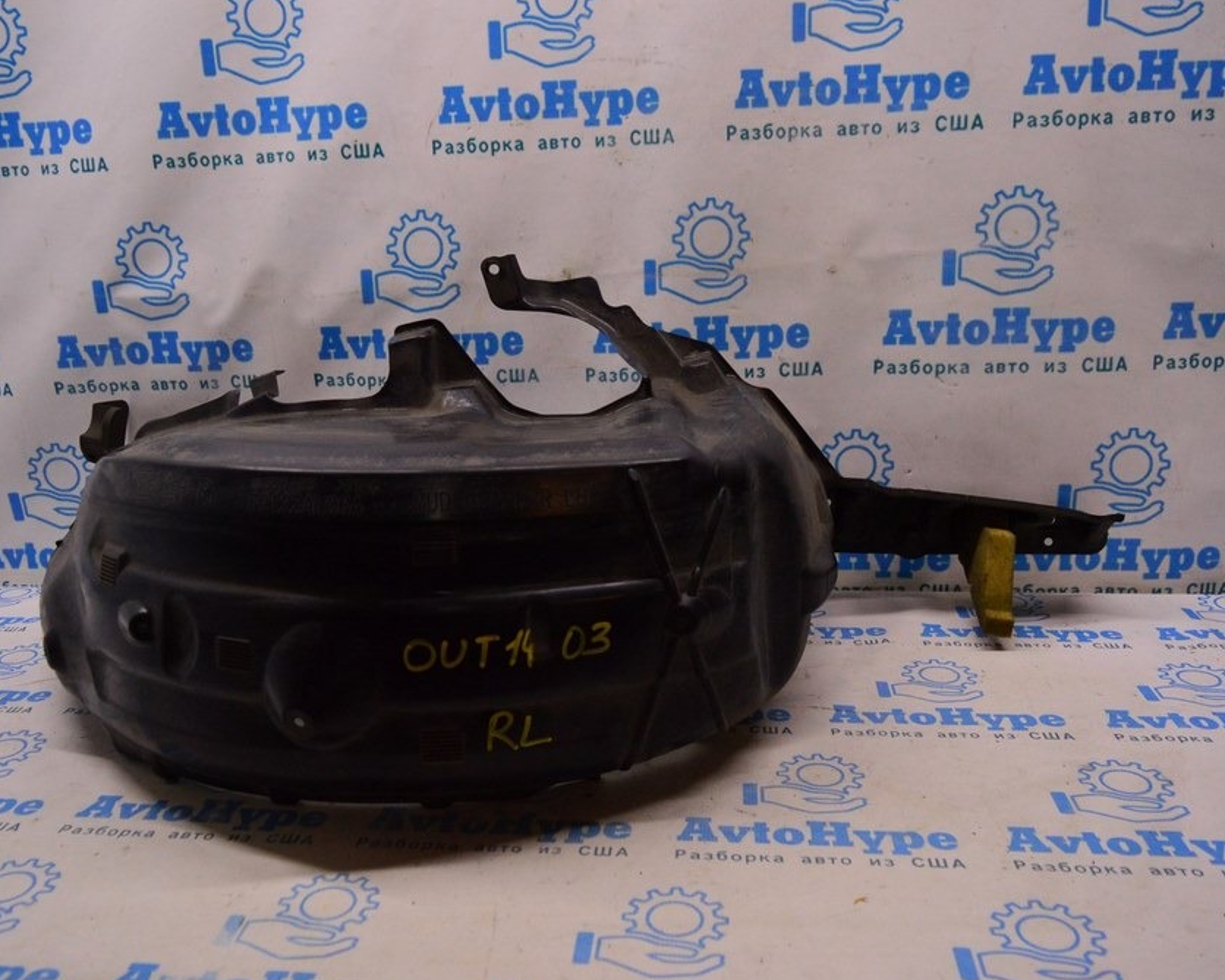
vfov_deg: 47.1
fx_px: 1124
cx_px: 571
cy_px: 489
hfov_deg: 57.1
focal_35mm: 31
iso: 1600
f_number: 4
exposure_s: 1/400
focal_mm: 18
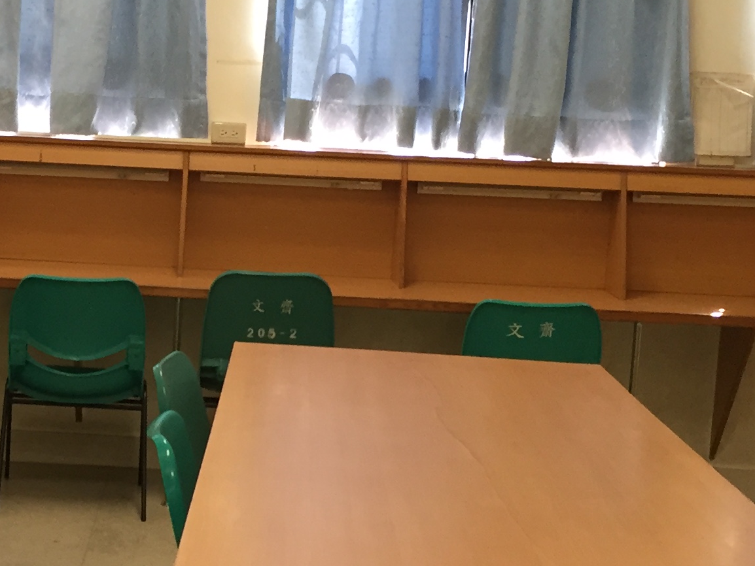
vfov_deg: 18.0
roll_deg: -4.1
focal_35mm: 82
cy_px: 309
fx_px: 1789
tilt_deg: -8.4
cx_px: 122
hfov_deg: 23.4
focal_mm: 4.15
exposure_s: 1/30
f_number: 2.2
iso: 100
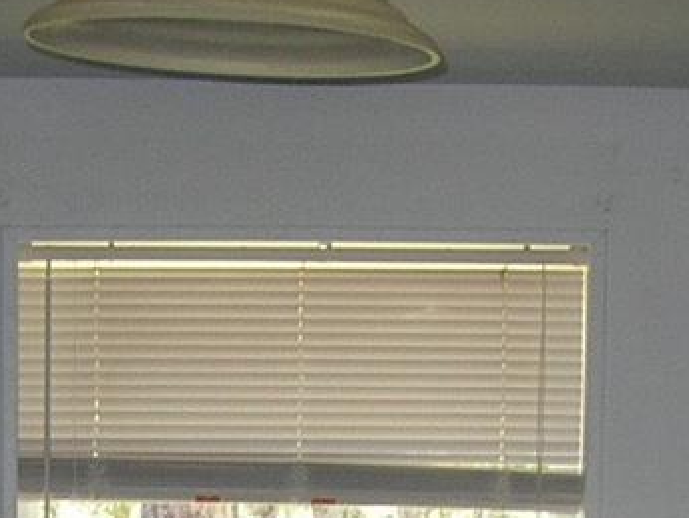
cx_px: 339
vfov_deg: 8.9
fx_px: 3107
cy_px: 1061
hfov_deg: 12.7
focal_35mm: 156
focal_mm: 6
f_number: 2.7
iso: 50
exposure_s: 1/30
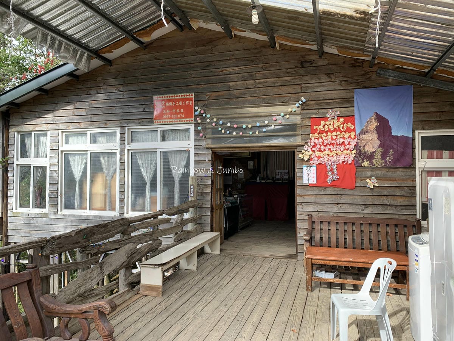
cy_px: 170
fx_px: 341
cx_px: 227
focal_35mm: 26
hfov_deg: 67.3
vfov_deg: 53.1
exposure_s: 1/192
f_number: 1.8
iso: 25
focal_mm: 4.25
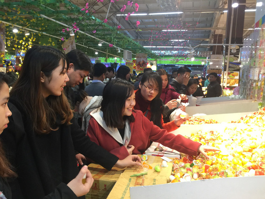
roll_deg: -3.6
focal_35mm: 29
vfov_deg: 48.2
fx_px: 222
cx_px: 132
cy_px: 100
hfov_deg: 61.7
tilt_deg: -4.5
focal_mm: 4.15
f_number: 2.2
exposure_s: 1/33
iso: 64
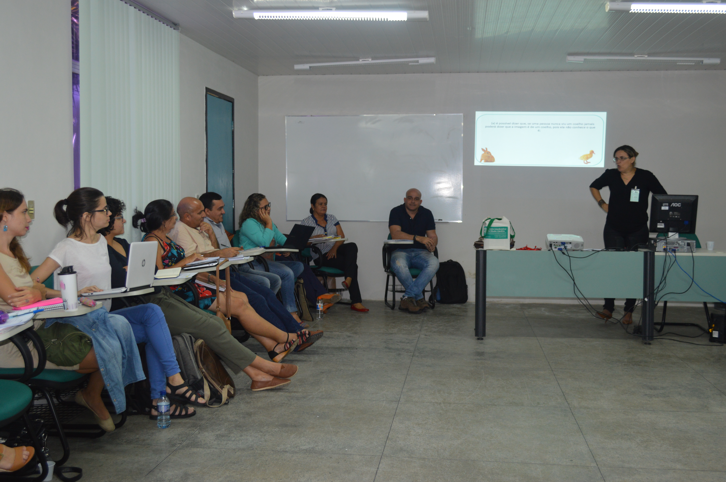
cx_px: 363
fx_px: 786
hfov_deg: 49.6
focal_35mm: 39
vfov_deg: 34.1
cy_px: 241
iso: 450
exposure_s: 1/60
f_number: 4.2
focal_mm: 26
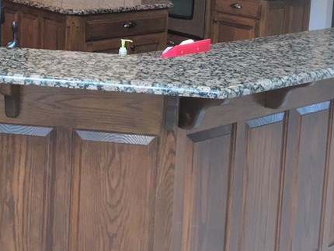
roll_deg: -2.1
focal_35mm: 69
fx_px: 666
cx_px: 56
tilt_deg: -7.6
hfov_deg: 27.5
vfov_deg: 20.6
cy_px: 1
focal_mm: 4.15
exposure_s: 1/30
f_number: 2.2
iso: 100
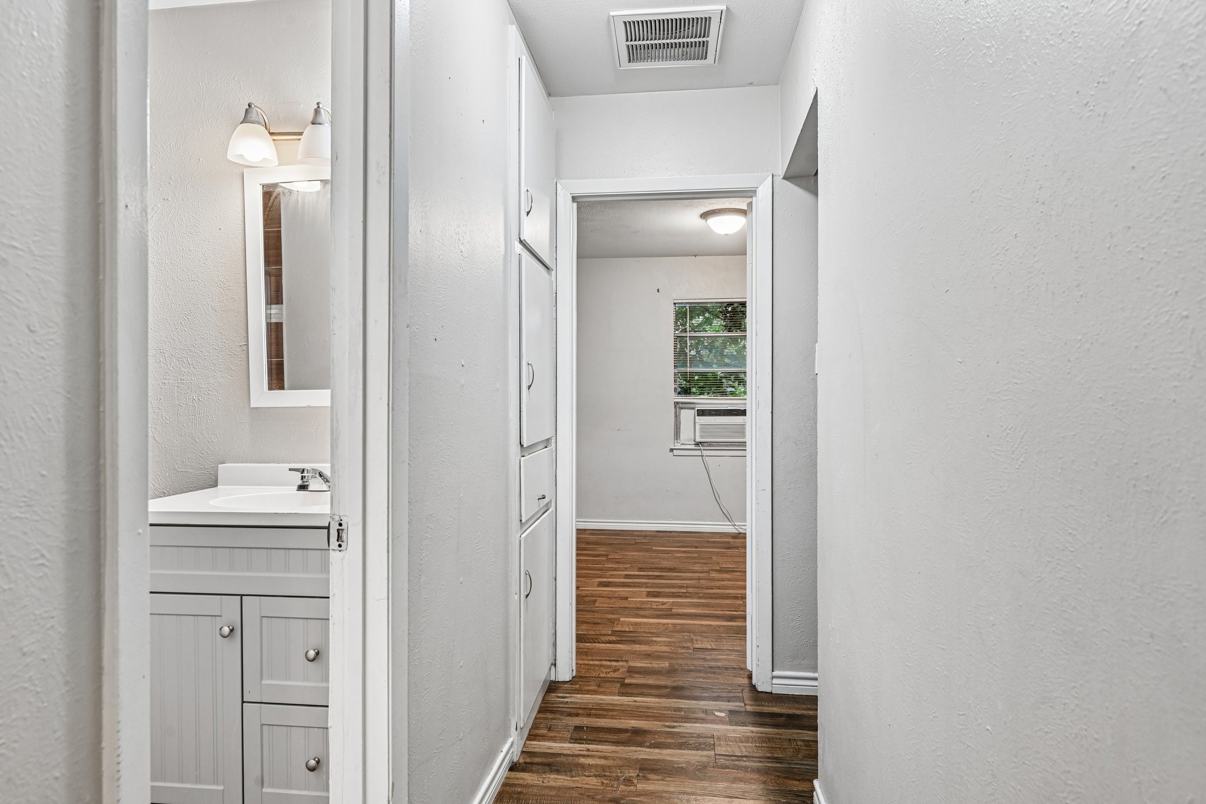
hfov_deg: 84.0
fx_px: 670
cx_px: 603
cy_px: 402
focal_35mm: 20
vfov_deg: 61.9
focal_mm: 20
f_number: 8
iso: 400
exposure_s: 1/5
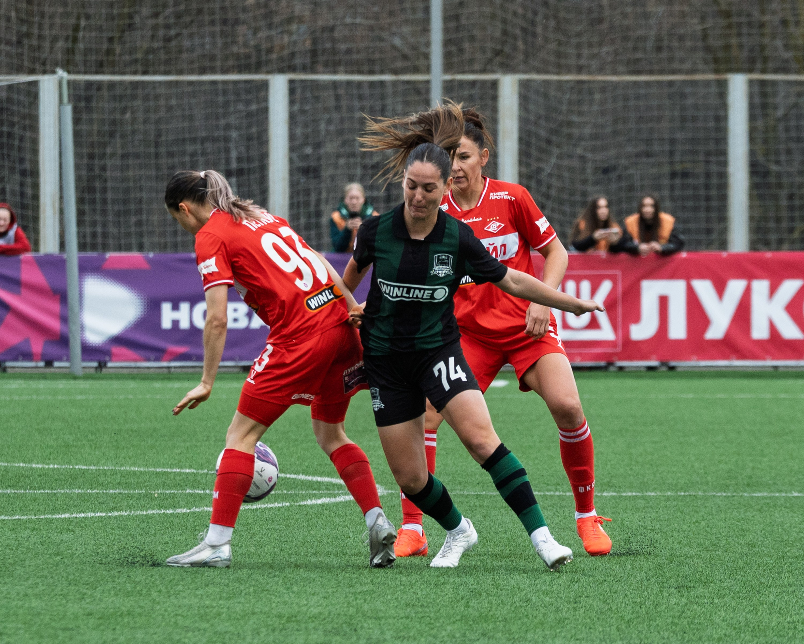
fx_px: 12917
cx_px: 360
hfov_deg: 3.6
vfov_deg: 2.9
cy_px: 359
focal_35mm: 543
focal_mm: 200
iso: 500
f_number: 5.6
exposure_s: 1/1000
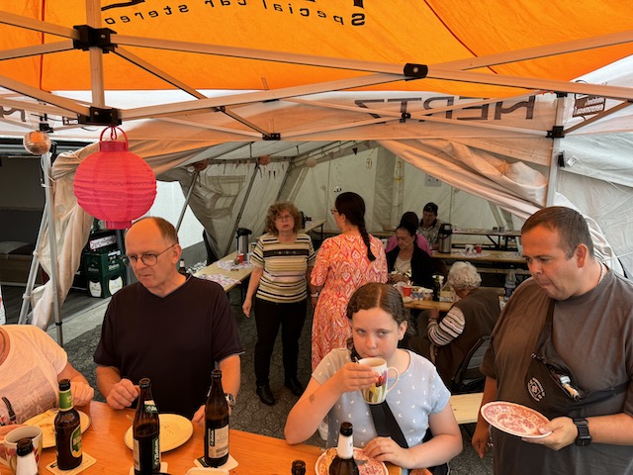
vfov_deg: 56.8
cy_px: 238
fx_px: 439
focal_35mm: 24
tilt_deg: -12.0
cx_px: 316
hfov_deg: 71.6
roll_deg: +0.0
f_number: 1.78
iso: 64
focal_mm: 6.76
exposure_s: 1/247
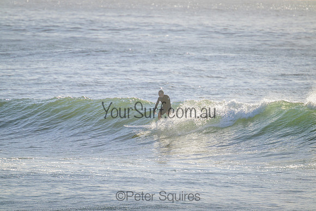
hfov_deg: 2.6
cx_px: 158
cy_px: 106
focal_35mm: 800
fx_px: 7024
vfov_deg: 1.7
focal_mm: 800
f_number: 11
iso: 360
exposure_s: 1/2000
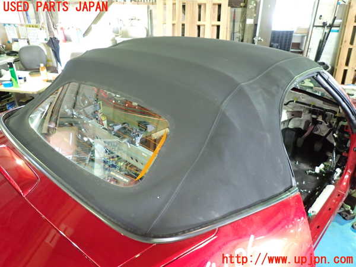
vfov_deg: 54.9
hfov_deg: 69.4
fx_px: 257
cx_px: 178
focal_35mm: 25
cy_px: 134
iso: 640
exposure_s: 1/30
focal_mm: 4.5
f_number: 2
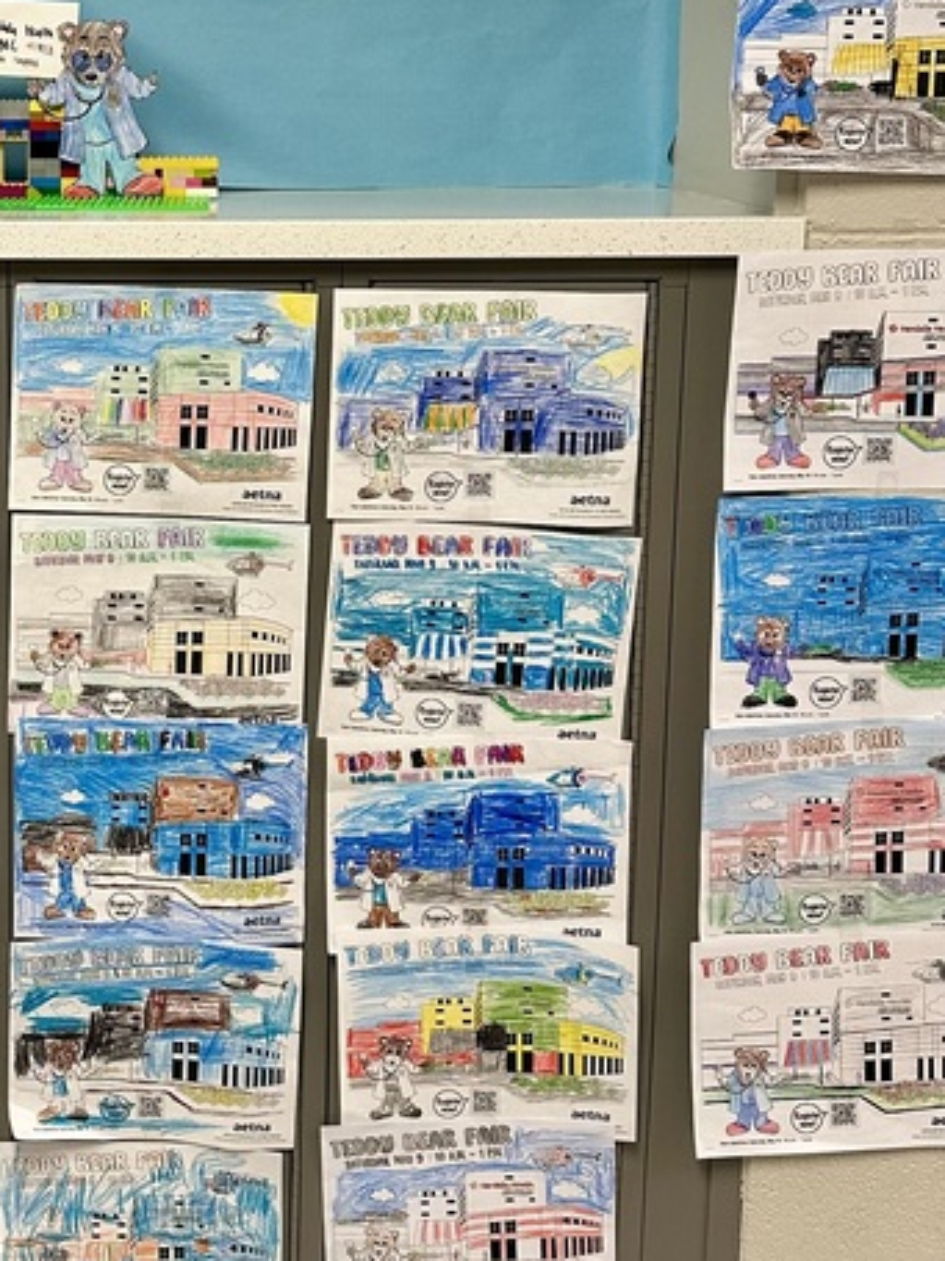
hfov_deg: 25.7
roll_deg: -0.3
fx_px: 1966
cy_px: 349
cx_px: 14
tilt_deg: -9.4
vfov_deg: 34.9
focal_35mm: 54
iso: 160
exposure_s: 1/120
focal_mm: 6.86
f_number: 1.78
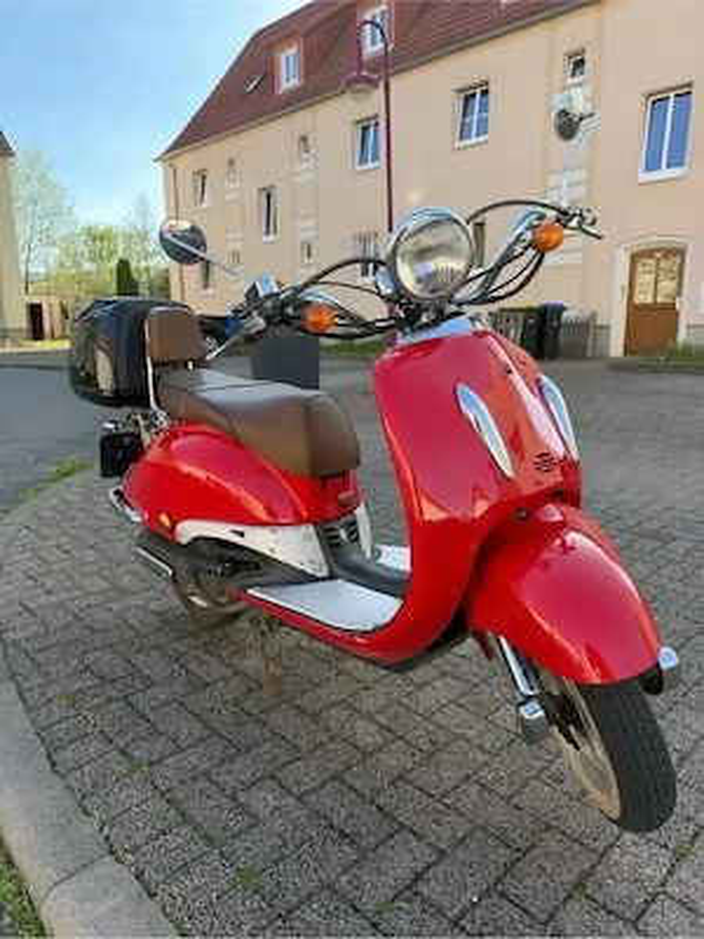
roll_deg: +1.7
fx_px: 651
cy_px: 470
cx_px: 352
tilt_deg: -13.9
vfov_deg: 71.6
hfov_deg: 56.8
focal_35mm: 24
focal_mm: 6.76
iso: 100
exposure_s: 1/1046
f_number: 1.78
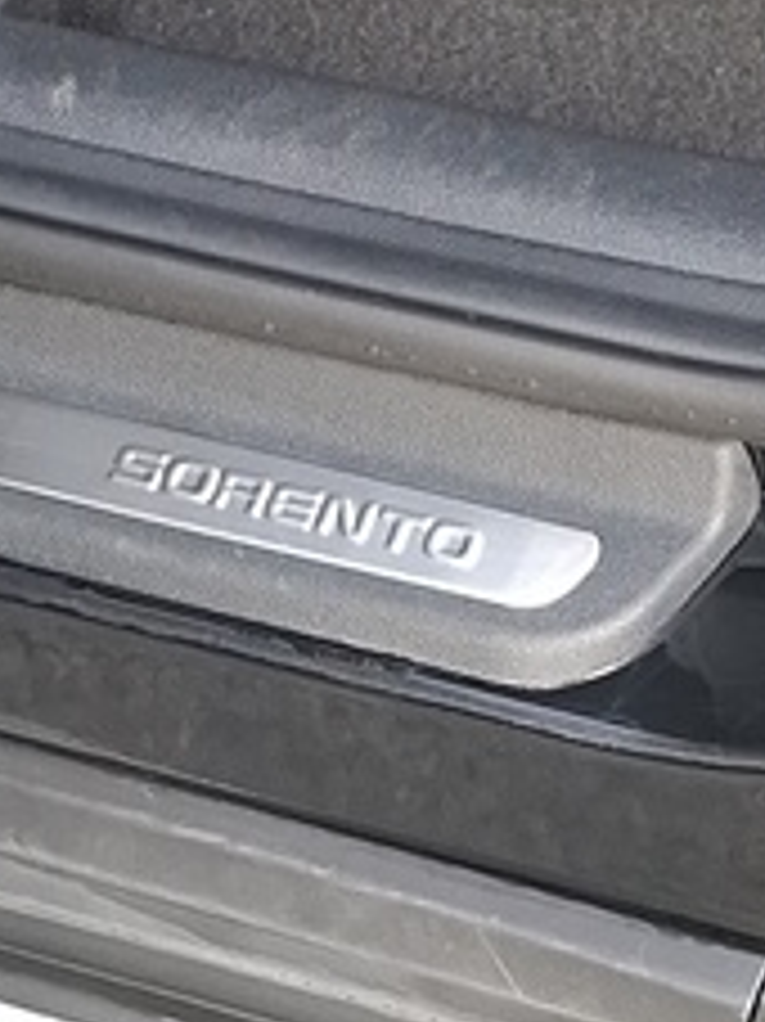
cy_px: -1477
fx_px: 4778
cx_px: 652
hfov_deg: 9.1
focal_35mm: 162
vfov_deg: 10.4
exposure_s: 1/100
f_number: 1.8
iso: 100
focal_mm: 5.54
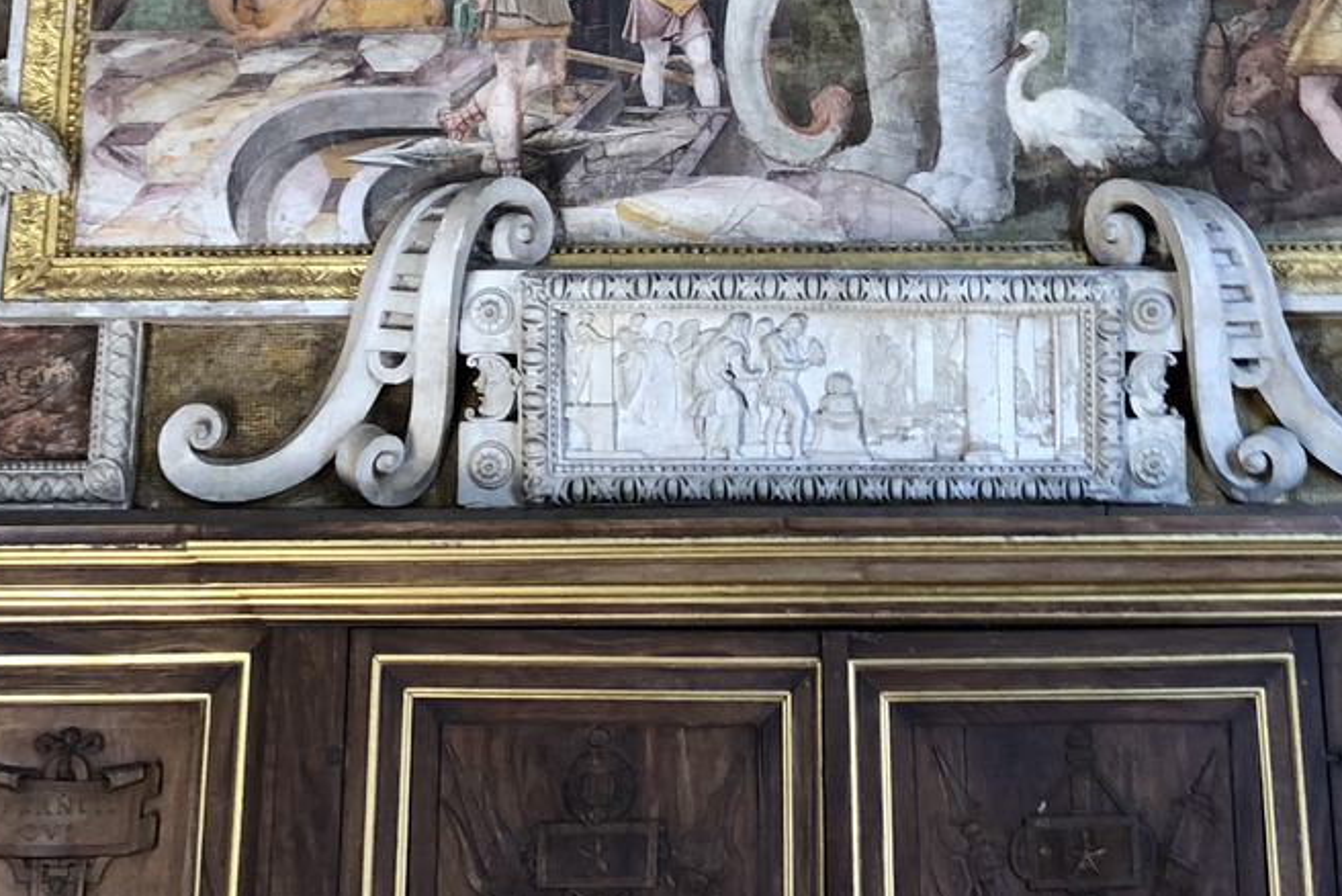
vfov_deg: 18.1
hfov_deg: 28.4
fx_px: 2648
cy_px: -221
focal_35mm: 71
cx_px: 790
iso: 32
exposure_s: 1/33
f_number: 1.8
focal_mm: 4
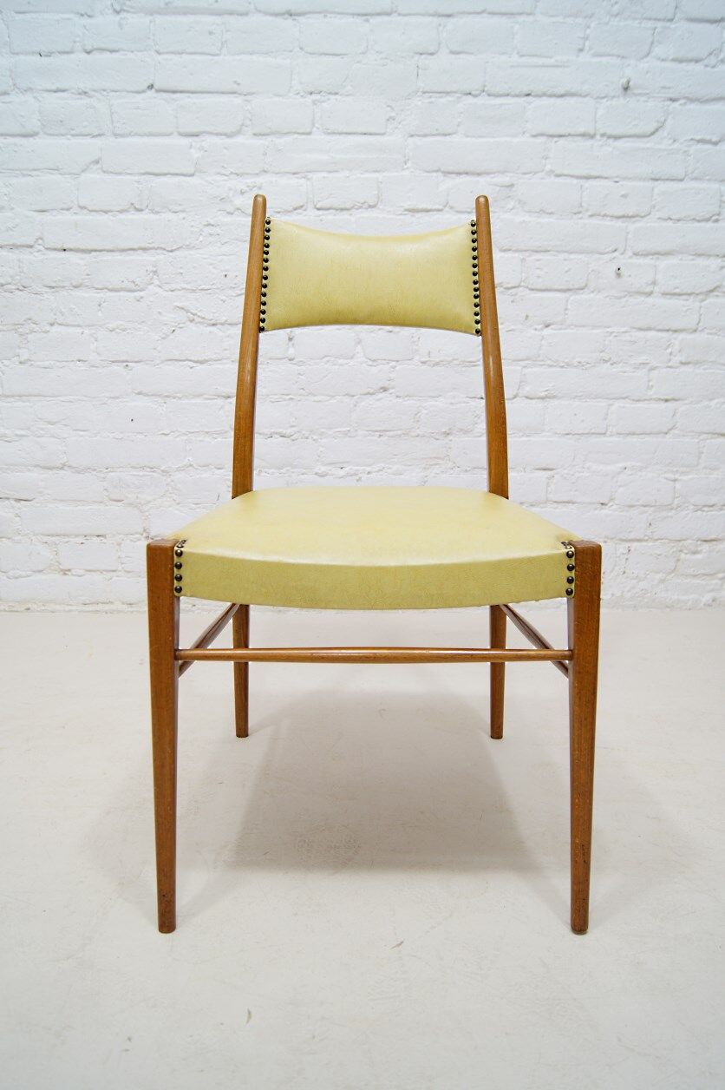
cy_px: 545
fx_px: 907
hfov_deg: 43.6
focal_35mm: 30
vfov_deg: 62.0
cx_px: 362
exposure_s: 1/25
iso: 200
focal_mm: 20
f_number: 4
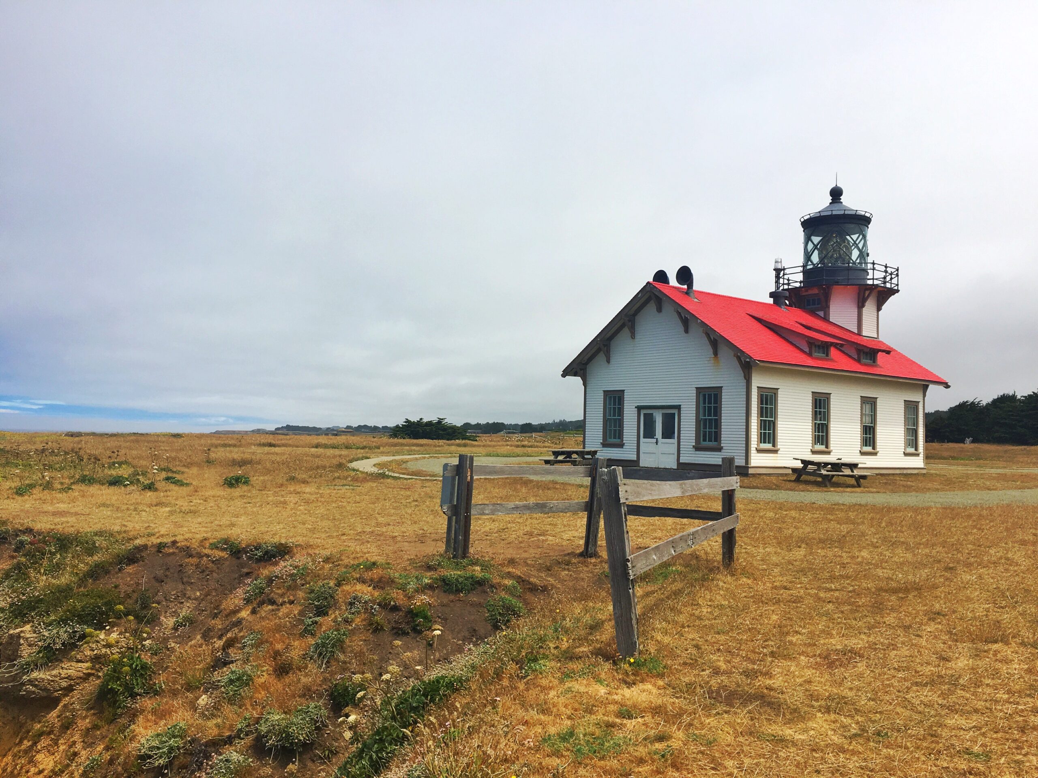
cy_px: 389
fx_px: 870
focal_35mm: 29
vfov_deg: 48.2
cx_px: 519
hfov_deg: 61.7
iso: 25
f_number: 2.2
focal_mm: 4.15
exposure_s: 1/3077
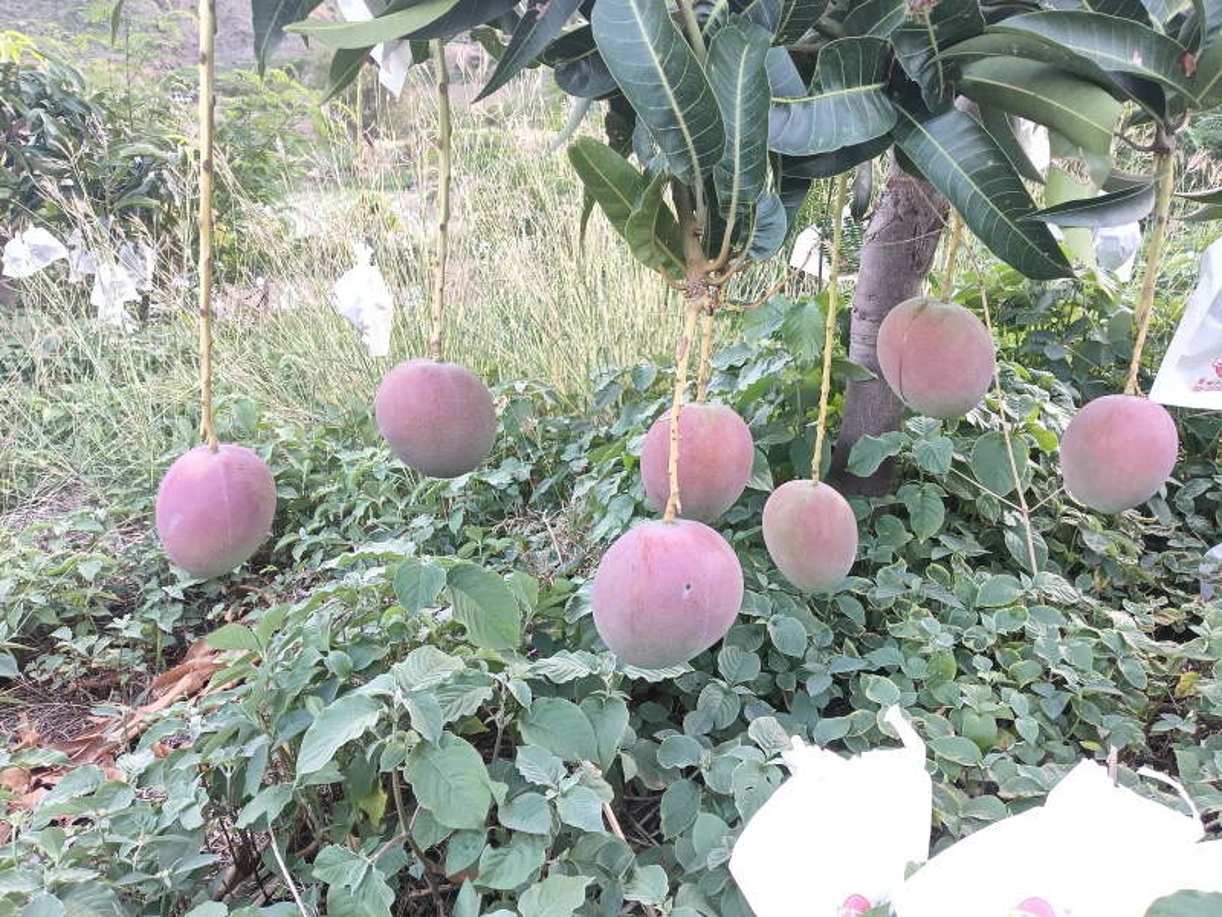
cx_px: 611
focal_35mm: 27
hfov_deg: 65.3
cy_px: 458
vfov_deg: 51.4
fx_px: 953
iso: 125
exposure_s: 1/50
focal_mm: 3.61
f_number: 1.8
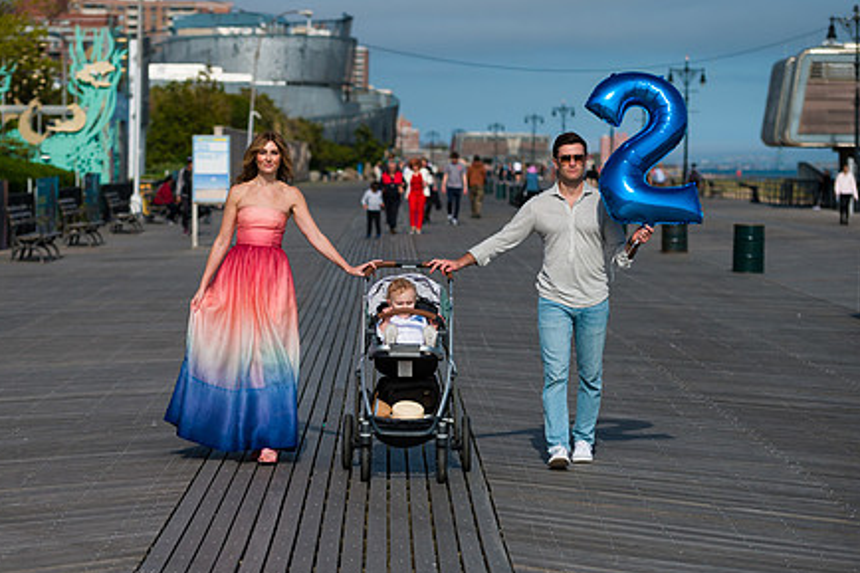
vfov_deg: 10.8
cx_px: 325
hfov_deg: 16.1
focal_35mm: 127
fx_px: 3033
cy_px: 331
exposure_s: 1/6400
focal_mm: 95
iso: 200
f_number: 4
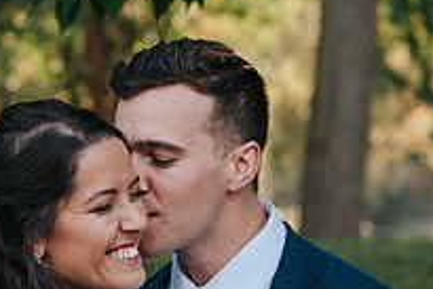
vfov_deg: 6.4
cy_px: 377
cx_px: 110
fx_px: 2552
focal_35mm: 212
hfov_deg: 9.7
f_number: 3.2
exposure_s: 1/250
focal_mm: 50
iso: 100
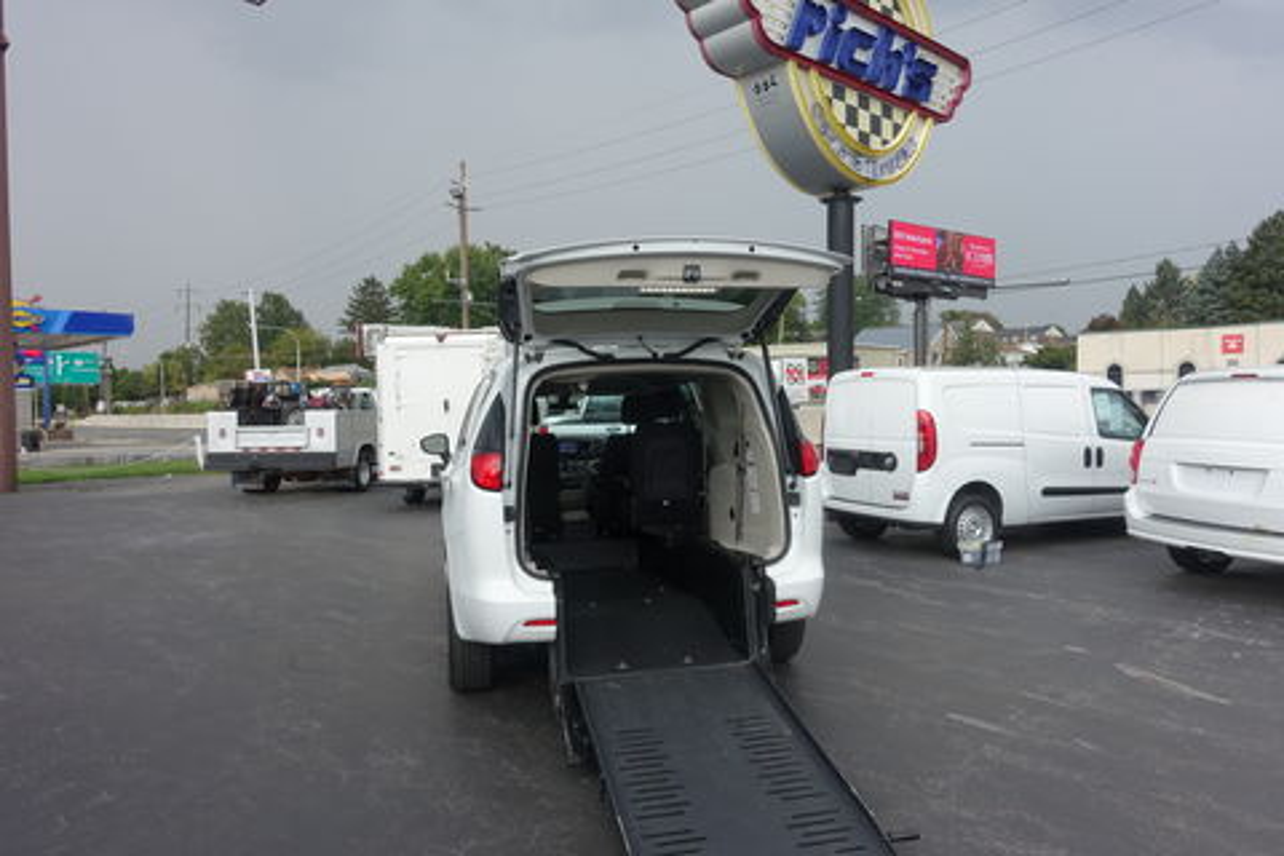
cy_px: 428
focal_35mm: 24
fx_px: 856
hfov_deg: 73.7
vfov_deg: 53.1
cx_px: 642
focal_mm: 8.8
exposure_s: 1/125
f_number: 8
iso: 125
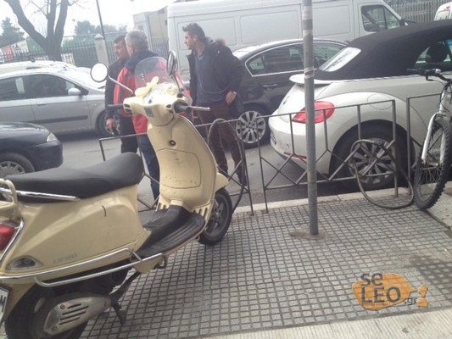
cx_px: 226
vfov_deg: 40.7
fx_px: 457
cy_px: 170
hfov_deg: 52.6
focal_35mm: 35
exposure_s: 1/237
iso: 50
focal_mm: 4.28
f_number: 2.4
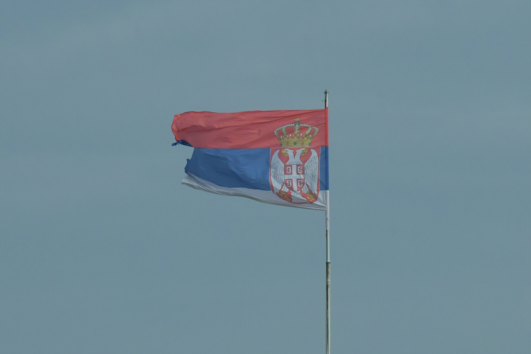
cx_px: 266
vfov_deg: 6.9
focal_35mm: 200
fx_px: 2950
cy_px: 177
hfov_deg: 10.3
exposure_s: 1/800
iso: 800
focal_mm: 200
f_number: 14
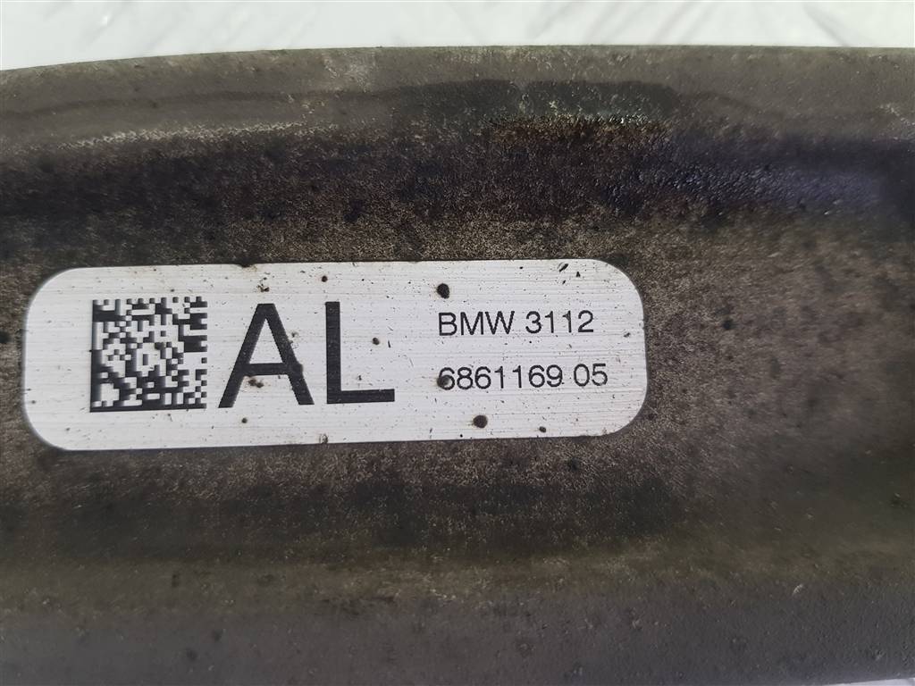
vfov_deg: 53.1
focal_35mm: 26
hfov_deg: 67.3
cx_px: 458
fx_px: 687
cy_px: 343
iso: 160
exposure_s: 1/100
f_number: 1.7
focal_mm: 4.2
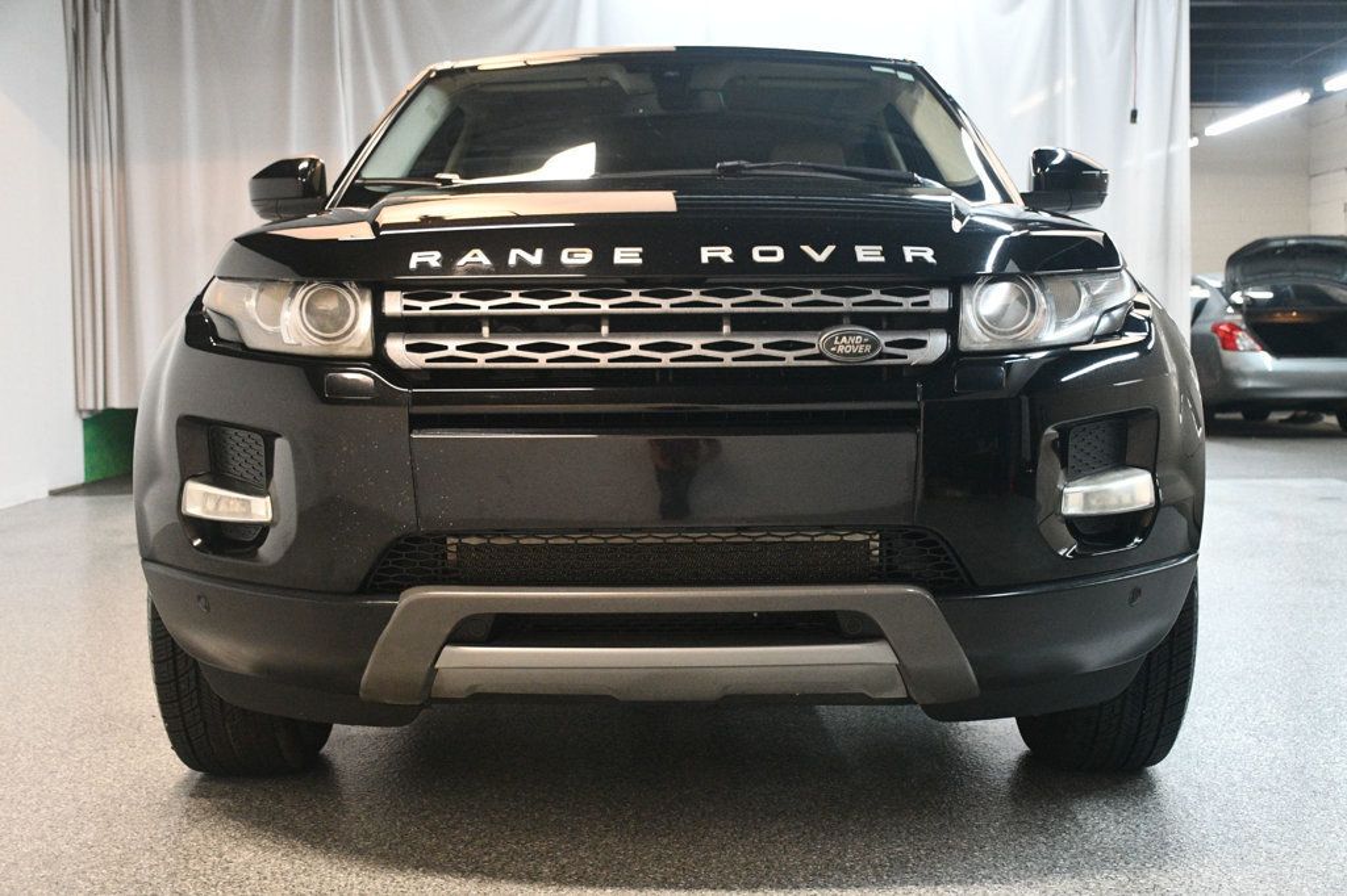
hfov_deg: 43.6
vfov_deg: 29.8
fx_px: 1683
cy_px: 448
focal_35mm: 45
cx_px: 674
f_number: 4
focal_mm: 30
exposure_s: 1/125
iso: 3200
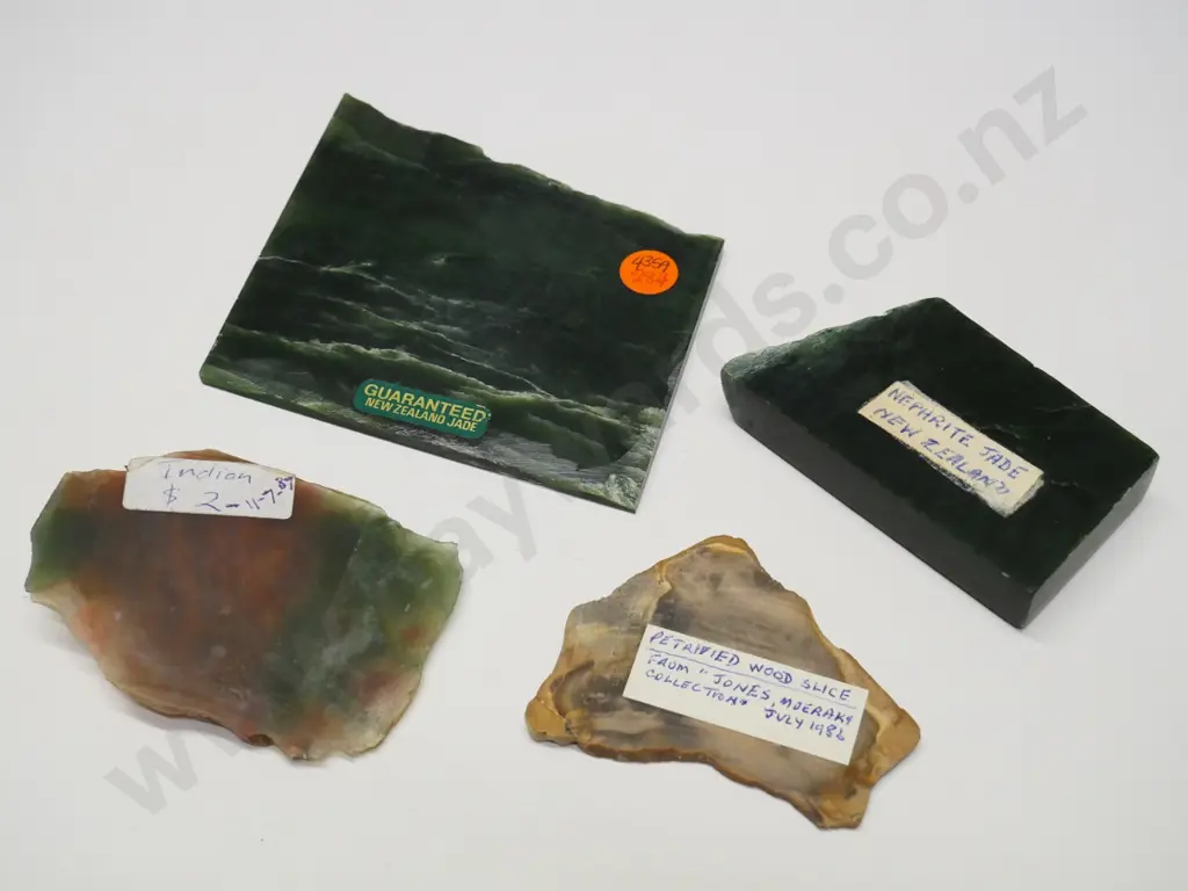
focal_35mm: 50
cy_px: 446
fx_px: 1716
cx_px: 594
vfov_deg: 29.1
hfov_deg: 38.2
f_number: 6.3
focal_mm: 25
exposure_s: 1/125
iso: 1600
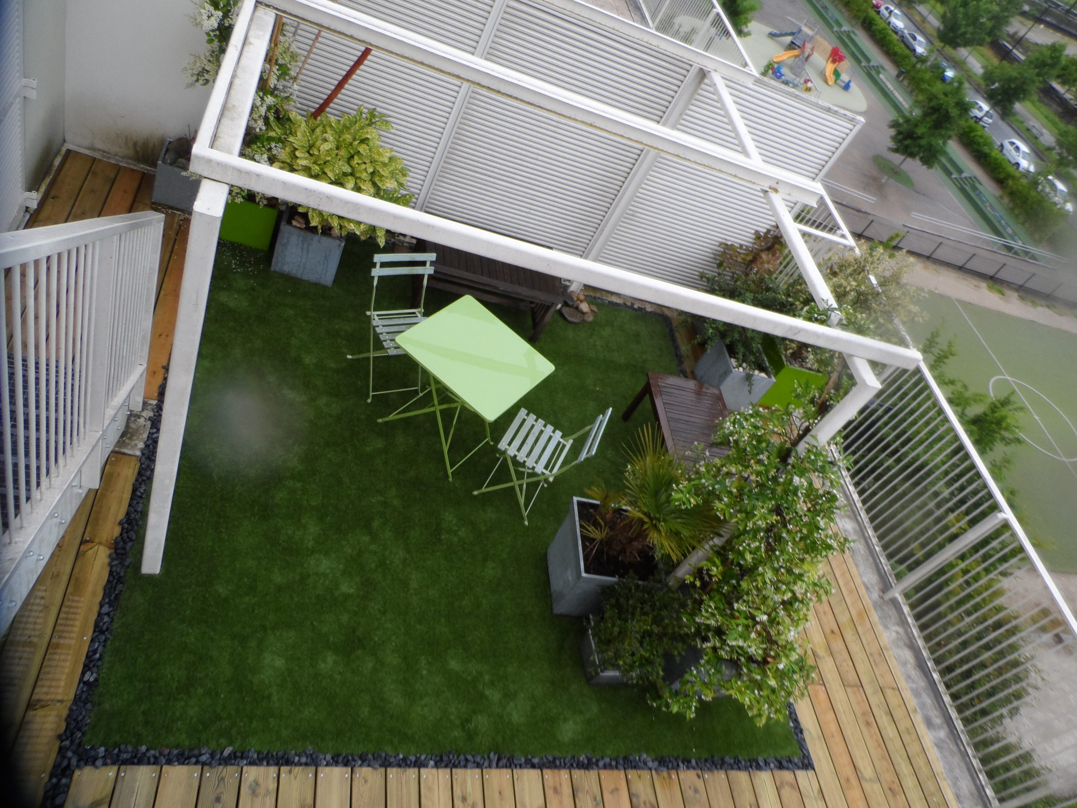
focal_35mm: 24
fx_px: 747
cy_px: 404
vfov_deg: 56.8
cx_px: 538
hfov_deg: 71.6
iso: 80
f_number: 3.2
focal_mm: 4
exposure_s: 1/90
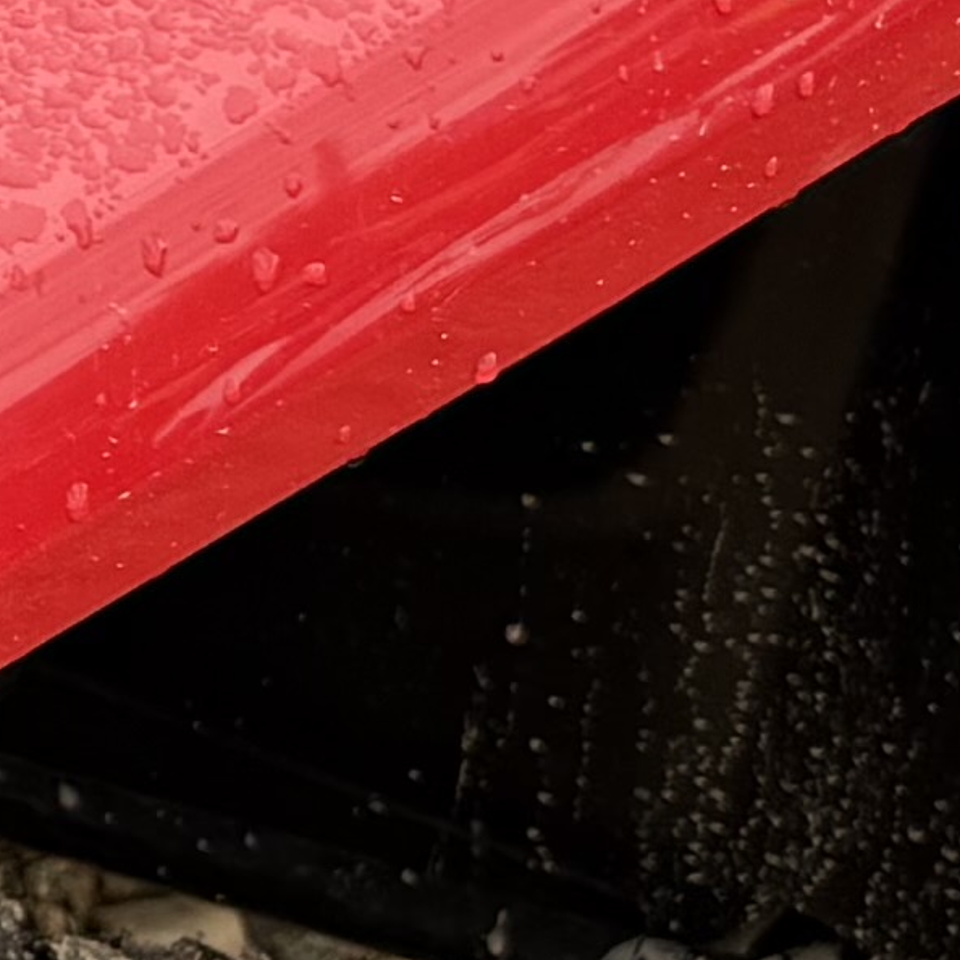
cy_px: -343
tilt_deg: -30.1
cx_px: -1666
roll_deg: +0.2
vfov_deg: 8.4
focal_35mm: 204
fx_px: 6401
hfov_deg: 7.7
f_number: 1.78
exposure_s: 1/233
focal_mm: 6.76
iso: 64
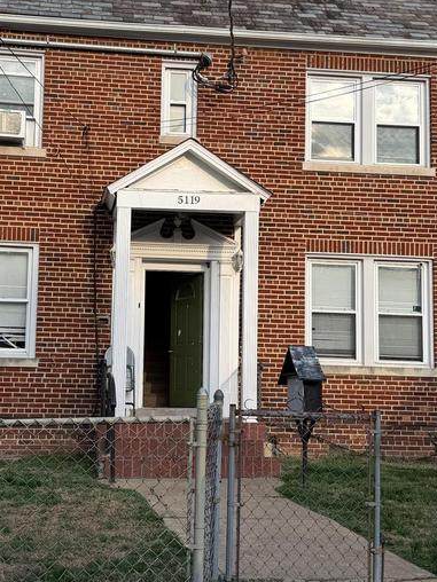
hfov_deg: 28.4
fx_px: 858
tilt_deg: +8.6
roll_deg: -0.8
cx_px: 151
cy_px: 285
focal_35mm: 51
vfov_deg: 37.5
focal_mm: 6.76
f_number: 1.78
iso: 80
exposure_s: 1/1653
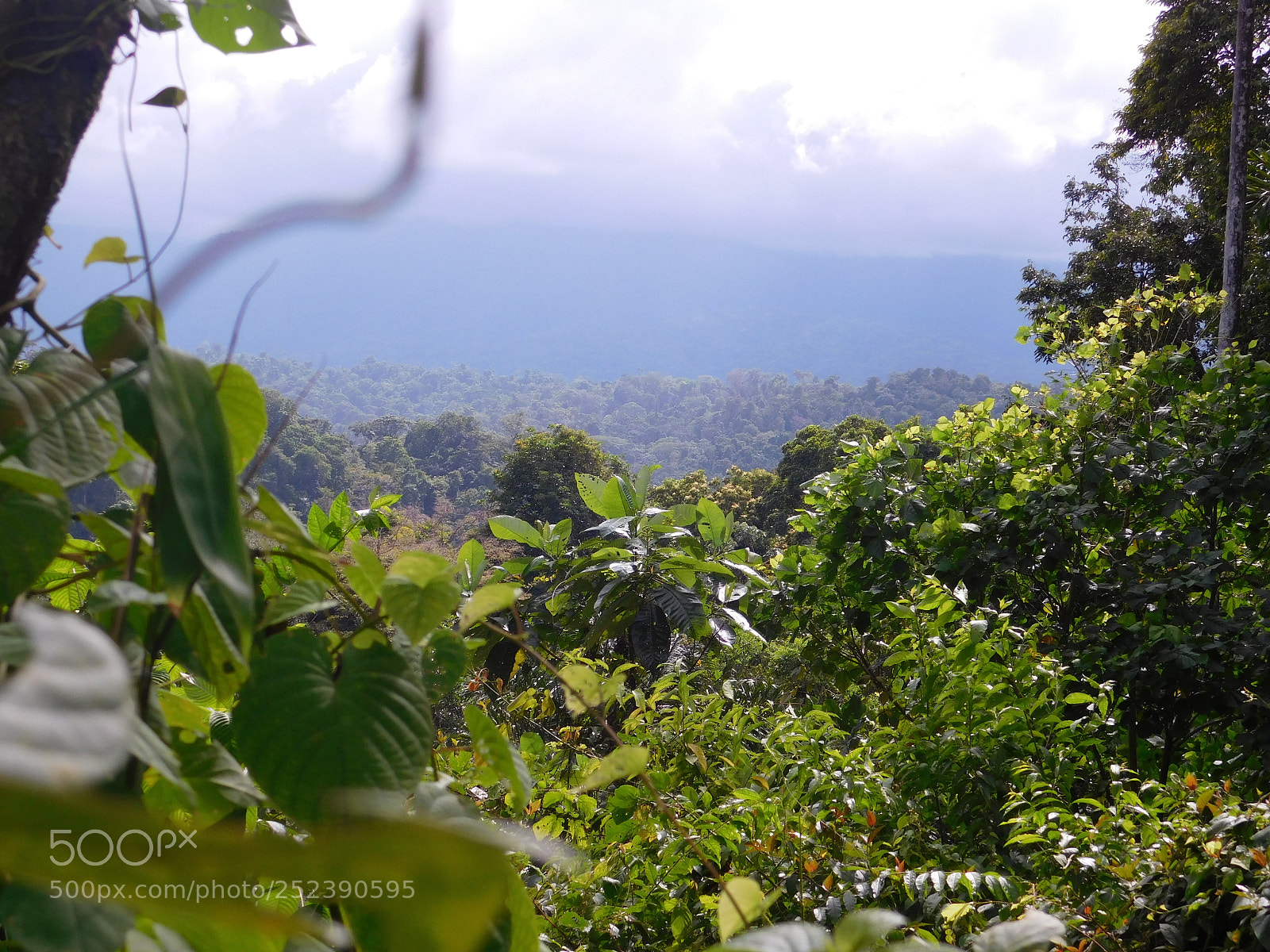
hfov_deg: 29.4
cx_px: 635
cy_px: 476
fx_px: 2421
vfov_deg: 22.3
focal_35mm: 66
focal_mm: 11.7
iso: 125
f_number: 4.2
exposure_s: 1/500
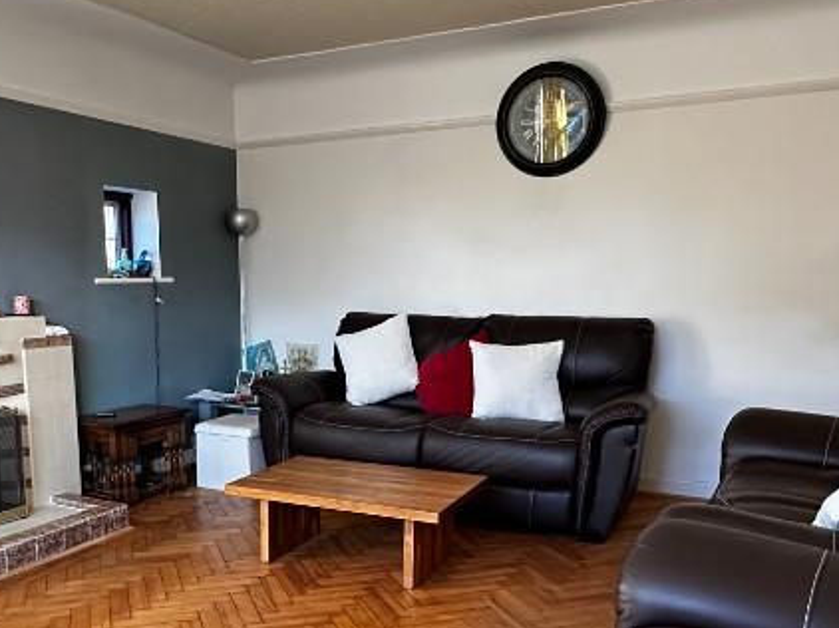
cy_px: 417
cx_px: 320
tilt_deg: -10.1
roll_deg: +0.4
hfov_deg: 53.5
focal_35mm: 34
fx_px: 824
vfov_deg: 41.2
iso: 320
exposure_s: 1/60
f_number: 2.2
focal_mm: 2.22
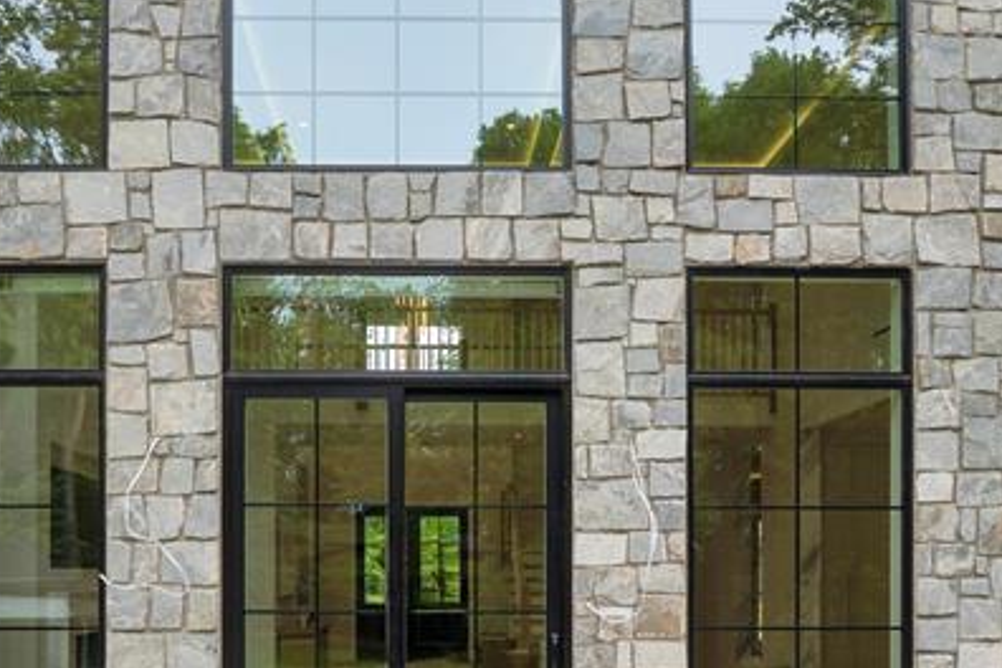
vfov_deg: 41.8
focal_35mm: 31
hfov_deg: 60.1
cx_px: 445
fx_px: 863
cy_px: 443
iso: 200
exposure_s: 1/160
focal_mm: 12
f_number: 5.6
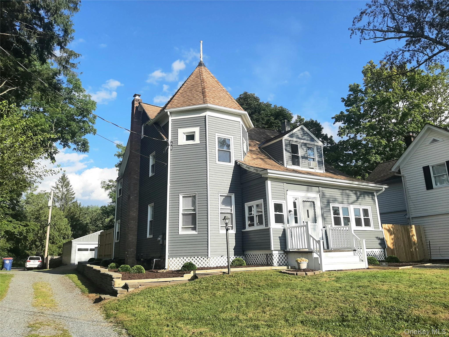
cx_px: 224
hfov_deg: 67.3
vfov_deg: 53.1
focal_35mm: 26
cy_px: 168
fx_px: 337
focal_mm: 3.93
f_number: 1.7
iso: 40
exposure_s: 1/2500
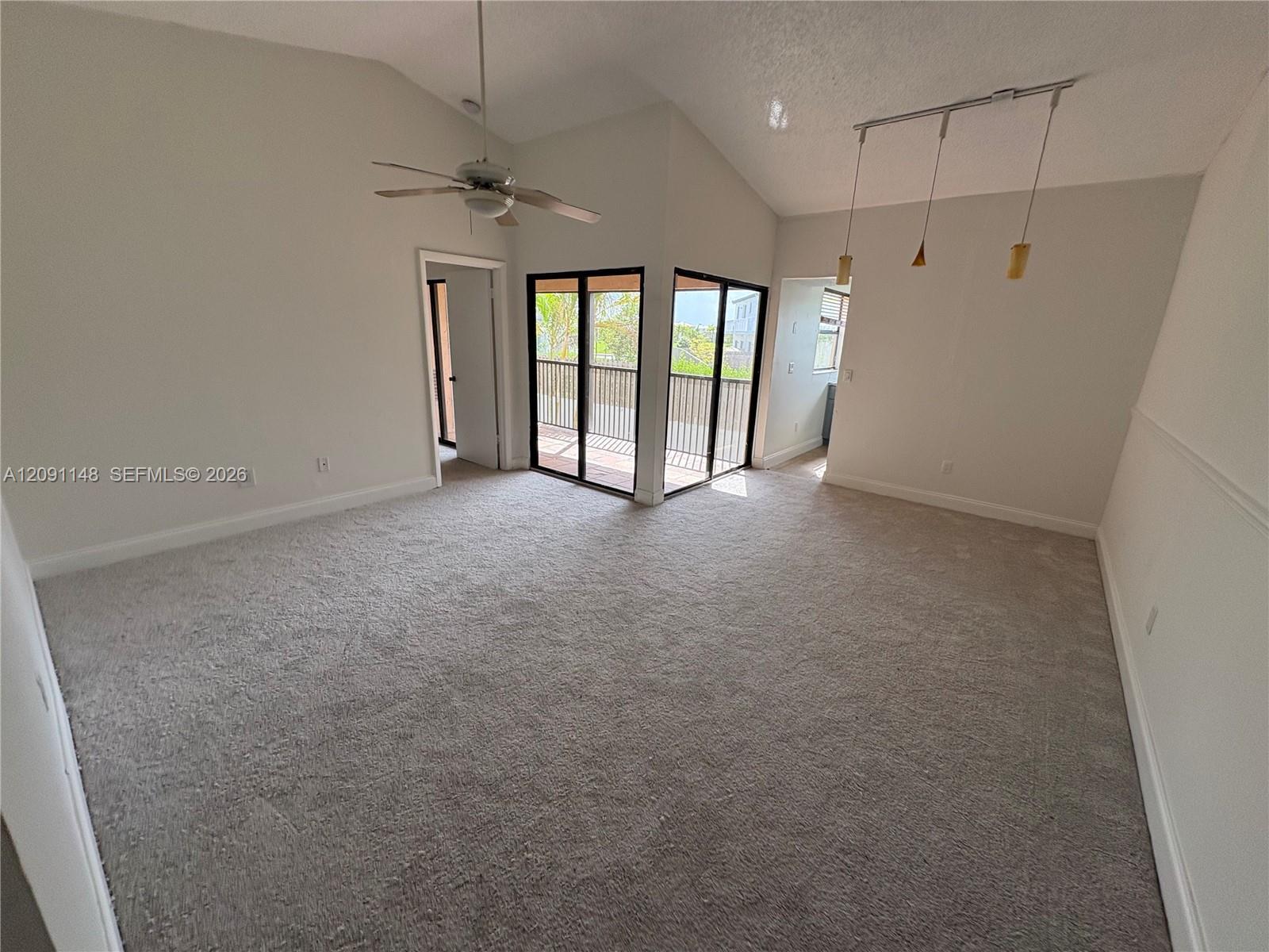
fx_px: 513
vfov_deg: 85.7
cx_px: 634
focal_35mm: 14
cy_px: 476
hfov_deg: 102.1
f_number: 2.2
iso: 64
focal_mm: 2.22
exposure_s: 1/134
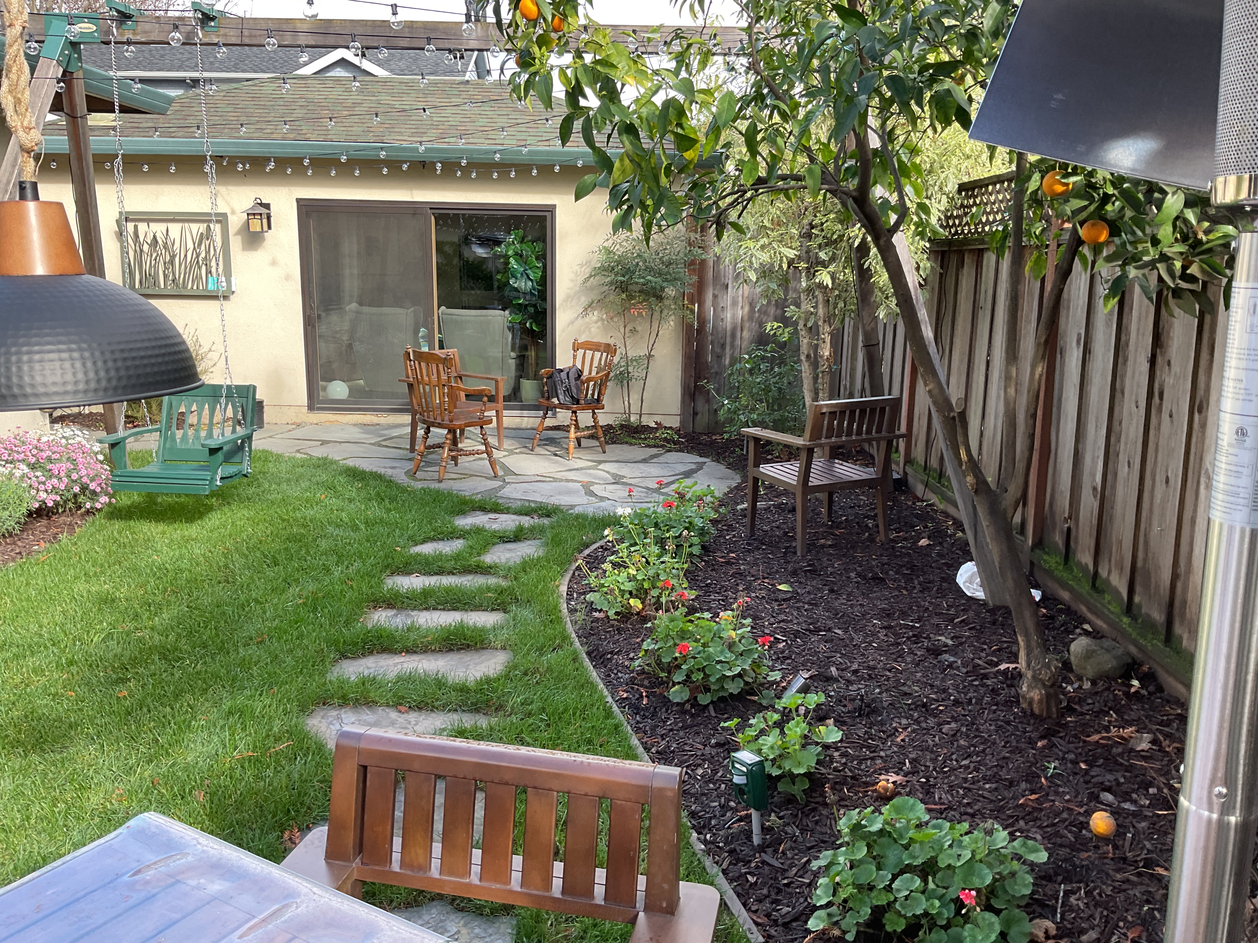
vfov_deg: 48.2
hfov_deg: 61.7
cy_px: 472
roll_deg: +0.7
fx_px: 1054
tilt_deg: -13.3
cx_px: 629
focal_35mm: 29
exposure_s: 1/120
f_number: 1.8
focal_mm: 3
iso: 20
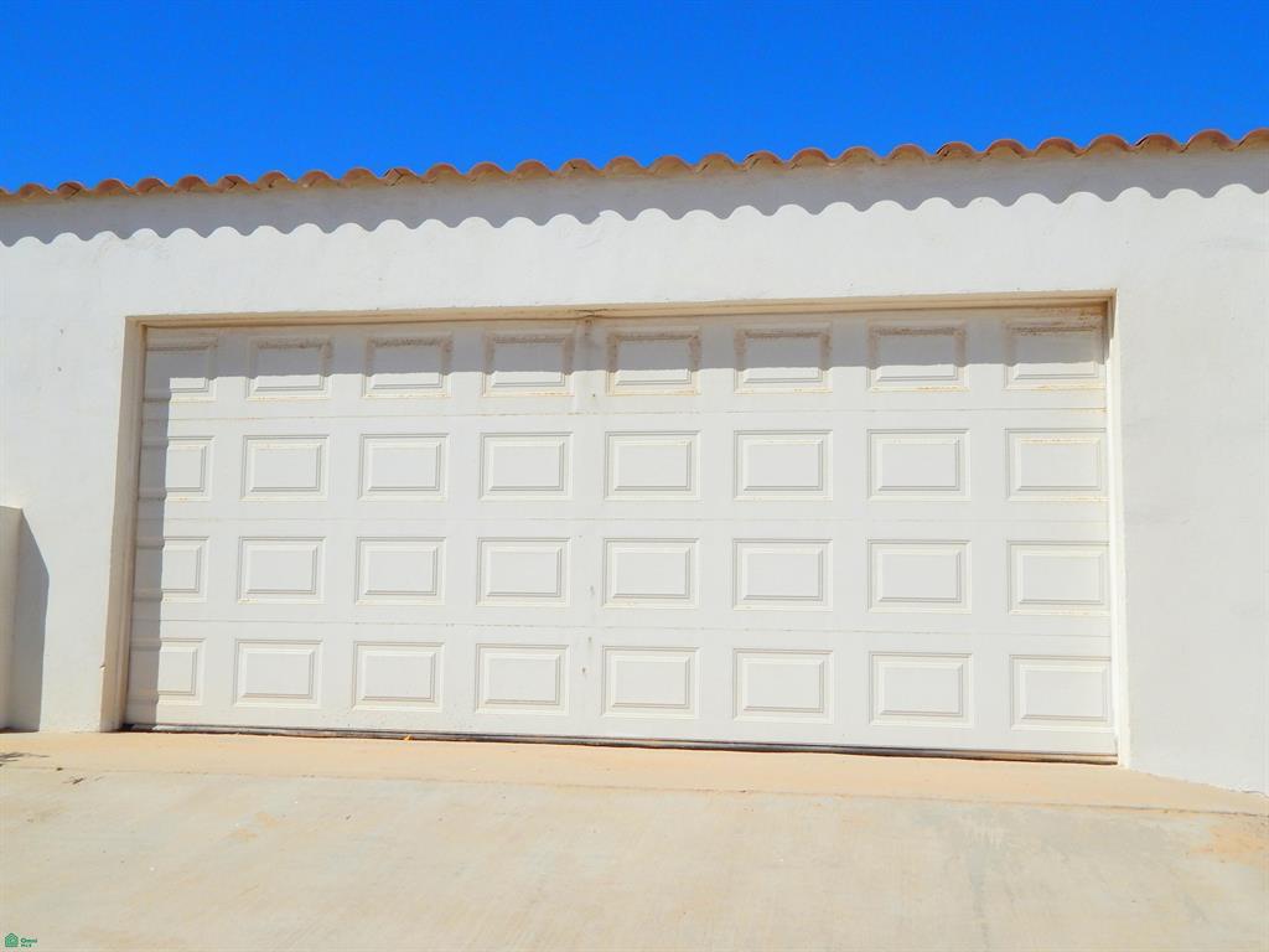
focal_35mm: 35
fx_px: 1283
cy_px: 476
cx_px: 634
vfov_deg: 40.7
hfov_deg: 52.6
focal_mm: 6.1
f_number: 6.7
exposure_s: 1/1250
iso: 125
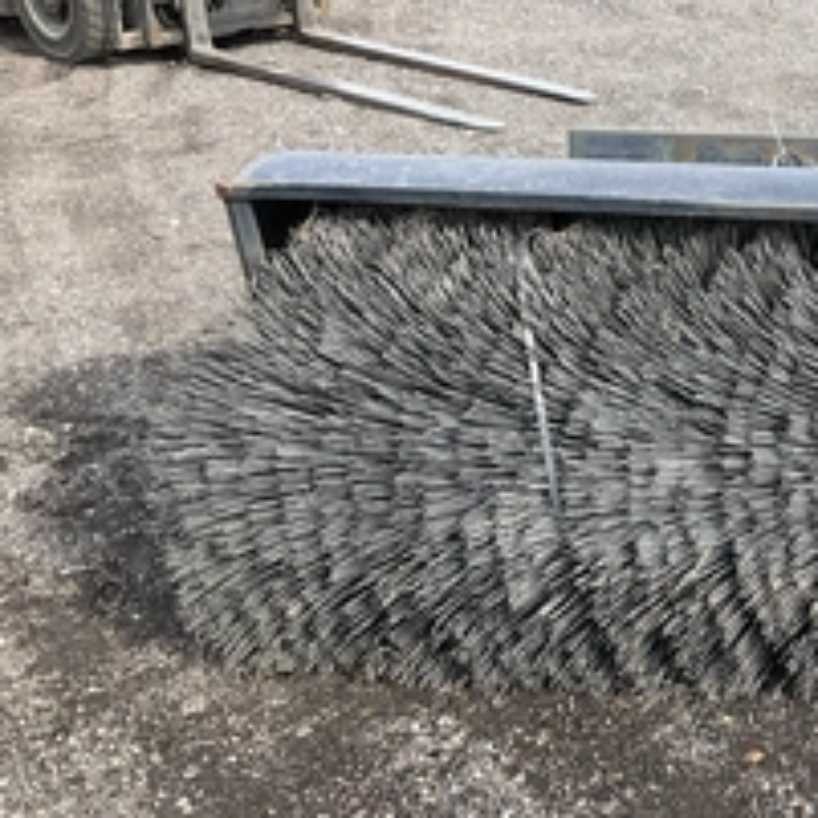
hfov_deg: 31.2
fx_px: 1363
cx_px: 794
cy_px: 415
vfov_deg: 33.4
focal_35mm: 51
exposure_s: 1/409
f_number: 1.8
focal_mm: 3
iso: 25
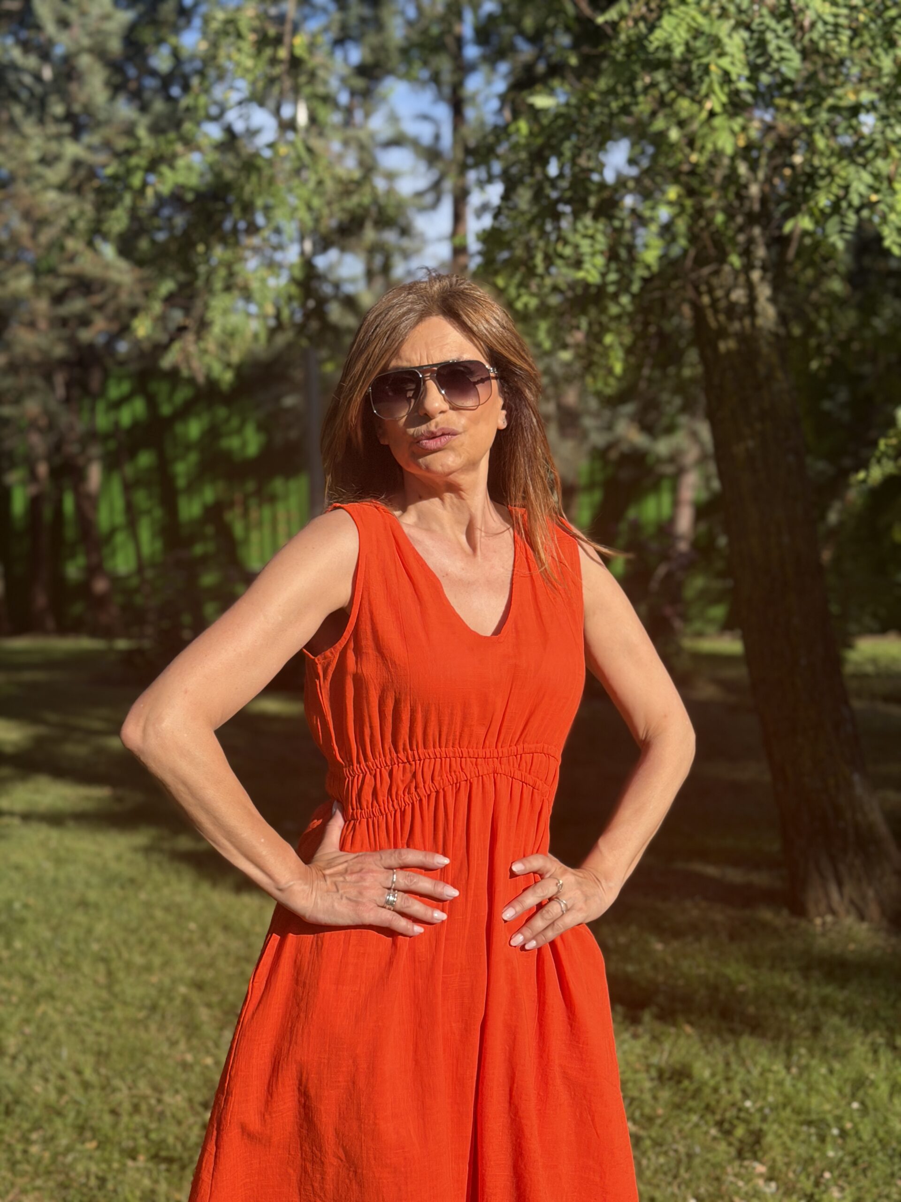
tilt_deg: -1.9
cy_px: 601
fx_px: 1666
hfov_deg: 30.3
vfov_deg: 39.7
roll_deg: +0.6
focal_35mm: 48
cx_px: 450
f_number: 1.78
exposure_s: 1/3096
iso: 64
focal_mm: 6.76
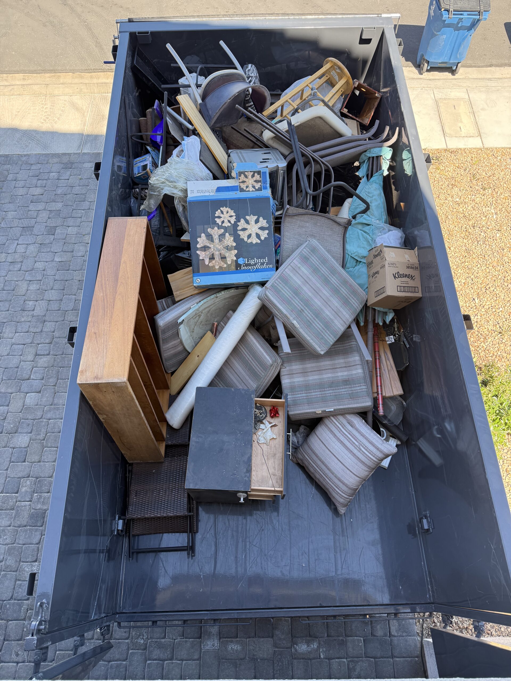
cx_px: 256
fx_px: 472
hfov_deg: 56.8
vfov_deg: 71.6
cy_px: 340
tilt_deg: -63.4
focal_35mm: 24
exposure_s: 1/501
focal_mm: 6.76
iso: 100
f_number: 1.78
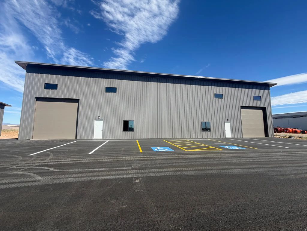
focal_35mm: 14
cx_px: 154
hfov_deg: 102.1
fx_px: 124
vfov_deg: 85.7
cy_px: 116
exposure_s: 1/770
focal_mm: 2.22
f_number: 2.2
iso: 25
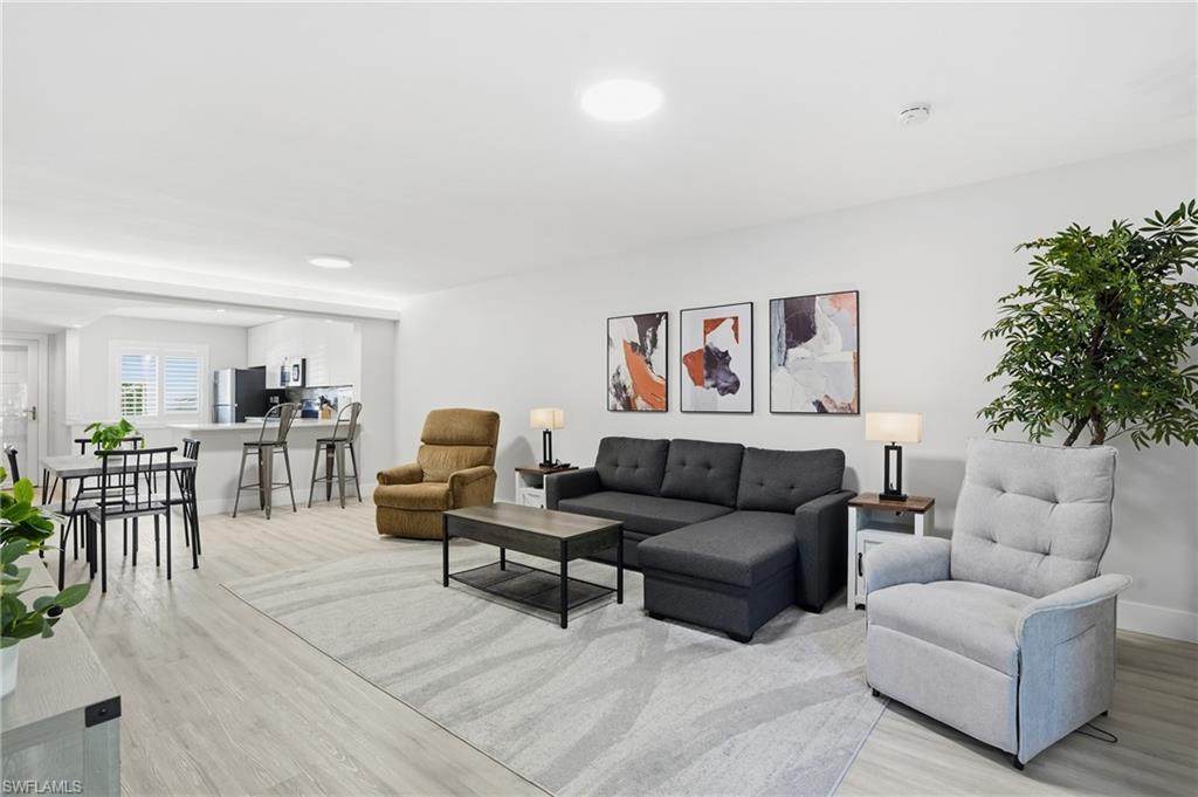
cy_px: 398
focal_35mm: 16
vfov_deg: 73.7
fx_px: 532
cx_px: 599
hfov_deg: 96.8
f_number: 9
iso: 400
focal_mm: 16
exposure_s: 1/30
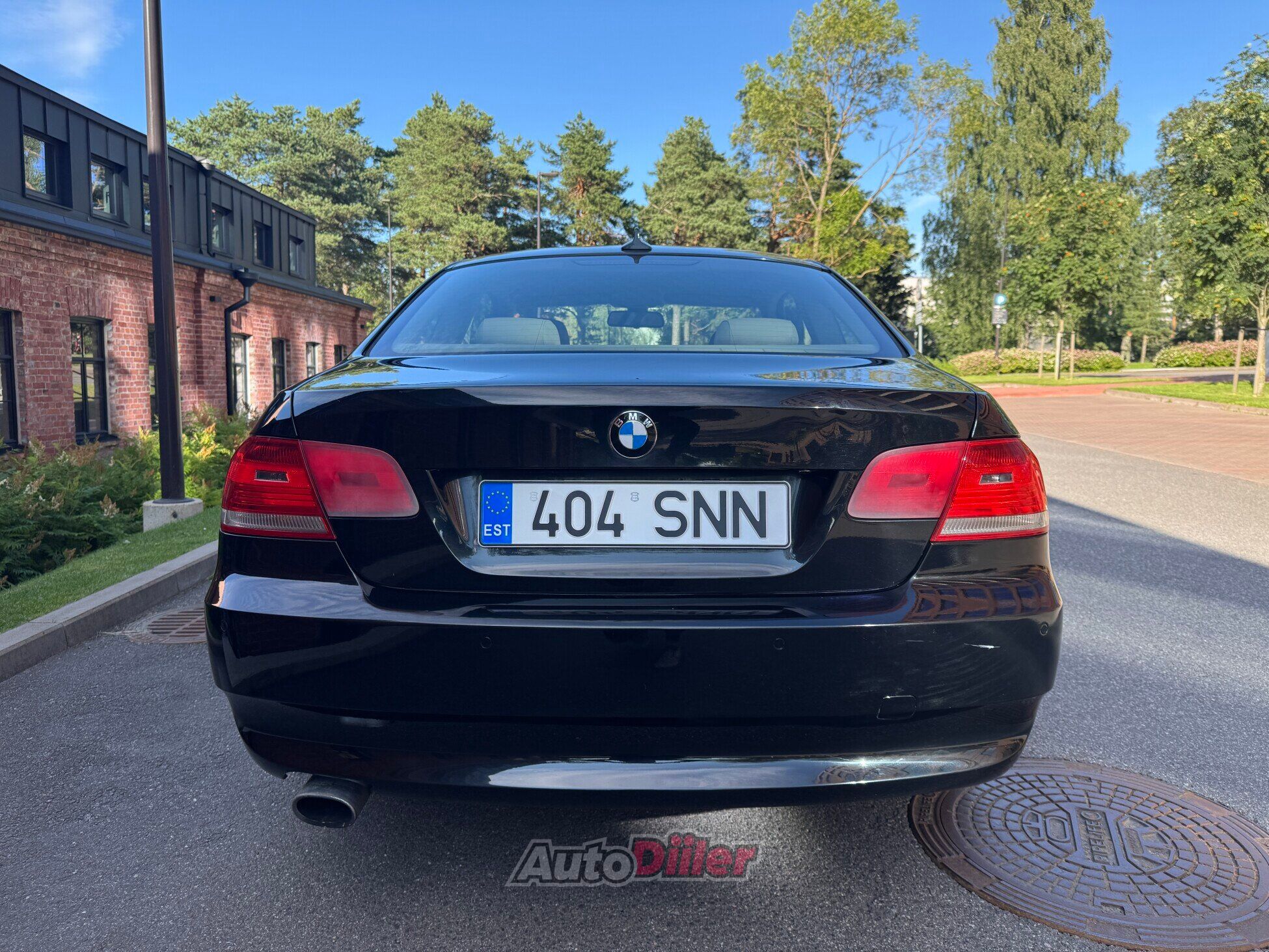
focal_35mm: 24
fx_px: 880
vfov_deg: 56.8
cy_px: 476
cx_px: 634
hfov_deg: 71.6
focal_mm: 6.76
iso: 80
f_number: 1.78
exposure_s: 1/1261
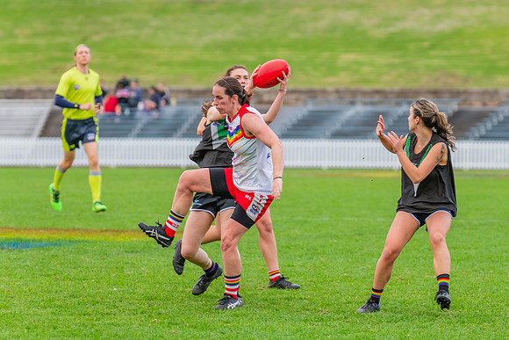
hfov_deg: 6.9
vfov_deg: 4.6
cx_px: 312
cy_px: 163
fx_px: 4203
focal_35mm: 297
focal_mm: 240
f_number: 5
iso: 800
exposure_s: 1/1000
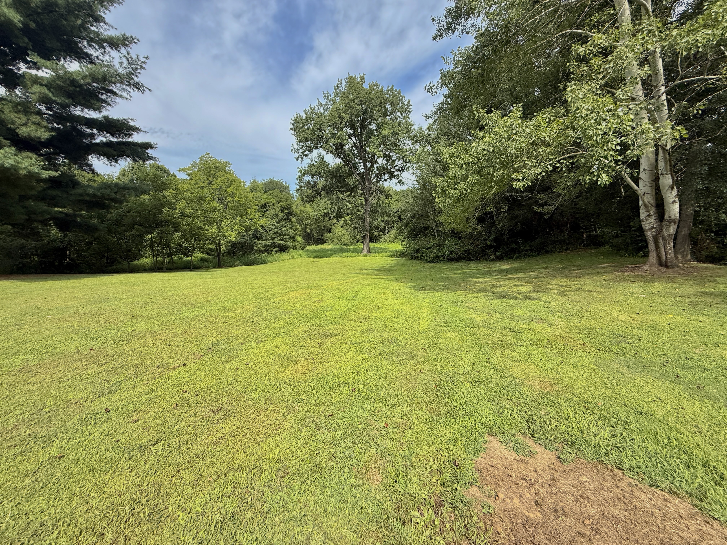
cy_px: 272
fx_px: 294
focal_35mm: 14
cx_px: 364
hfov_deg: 102.1
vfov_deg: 85.7
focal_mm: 2.22
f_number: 2.2
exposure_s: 1/1235
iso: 64
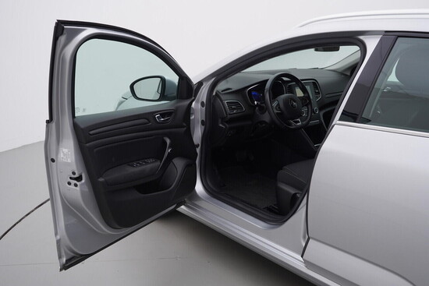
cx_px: 214
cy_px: 143
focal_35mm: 36
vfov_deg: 36.9
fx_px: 429
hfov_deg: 53.1
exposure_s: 1/80
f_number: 4
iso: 125
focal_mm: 24
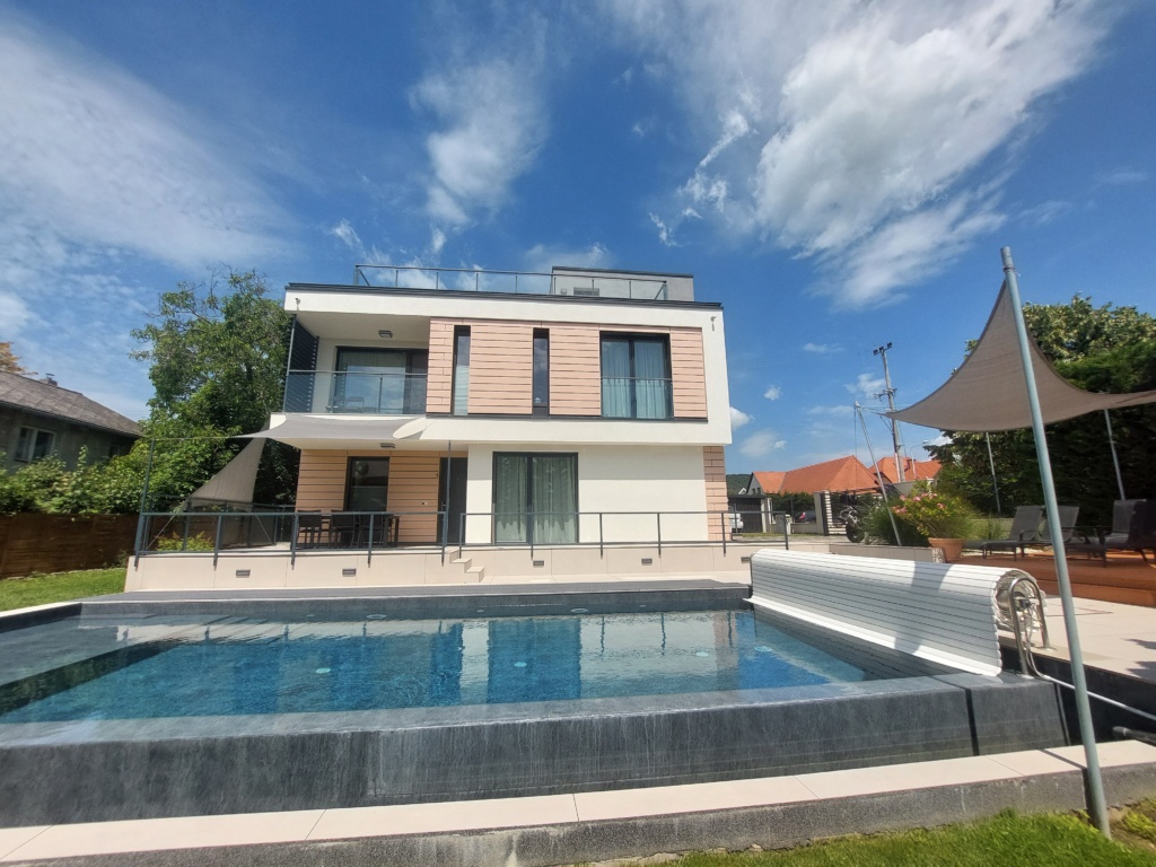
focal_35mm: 13
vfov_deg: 89.9
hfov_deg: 106.2
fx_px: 434
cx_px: 578
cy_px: 434
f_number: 2.2
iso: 50
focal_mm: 1.74
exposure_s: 1/2933
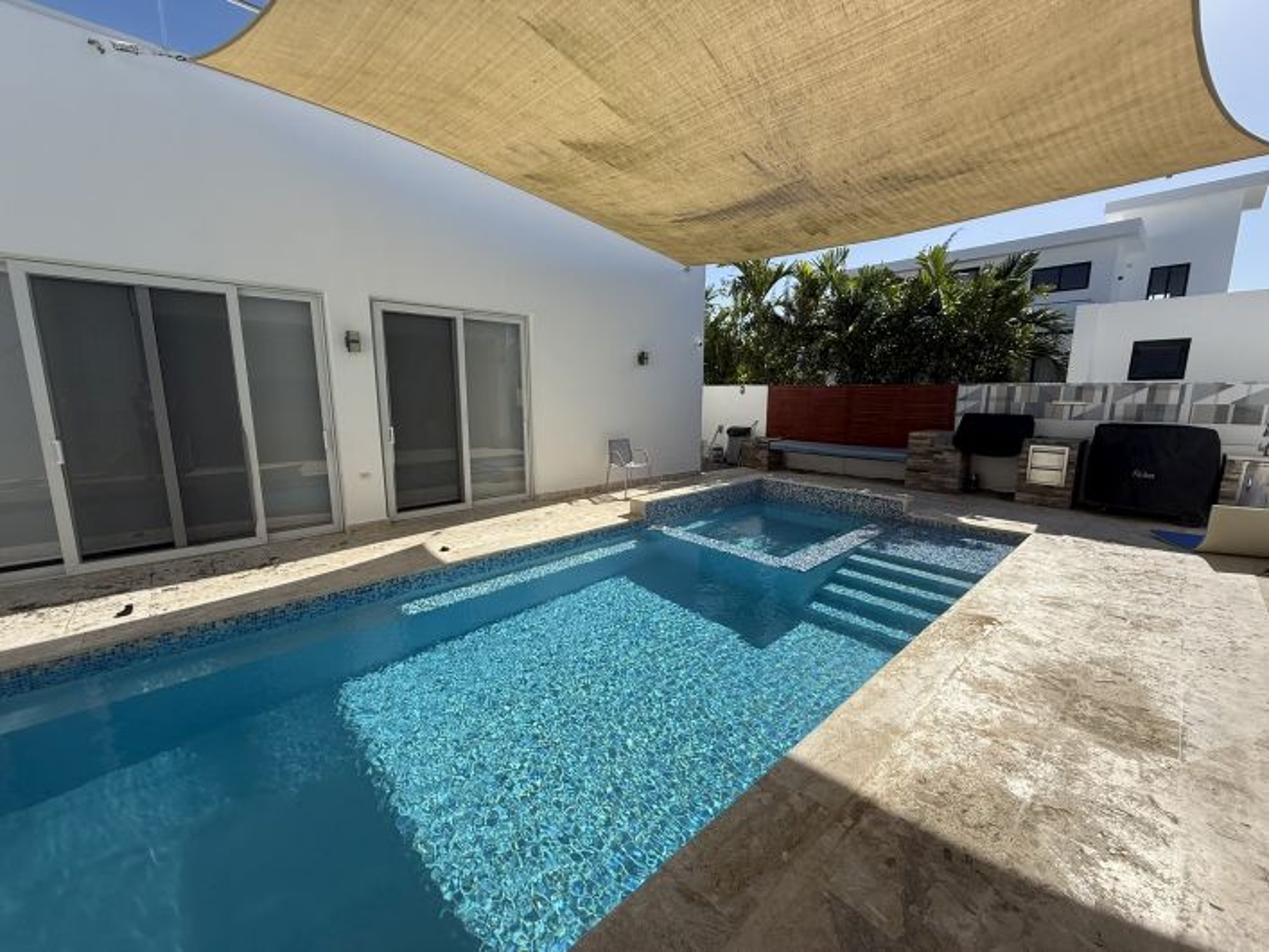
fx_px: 513
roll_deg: +0.6
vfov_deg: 85.7
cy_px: 476
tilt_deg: -8.1
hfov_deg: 102.1
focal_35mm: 14
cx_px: 634
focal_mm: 2.22
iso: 50
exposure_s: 1/2611
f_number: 2.2
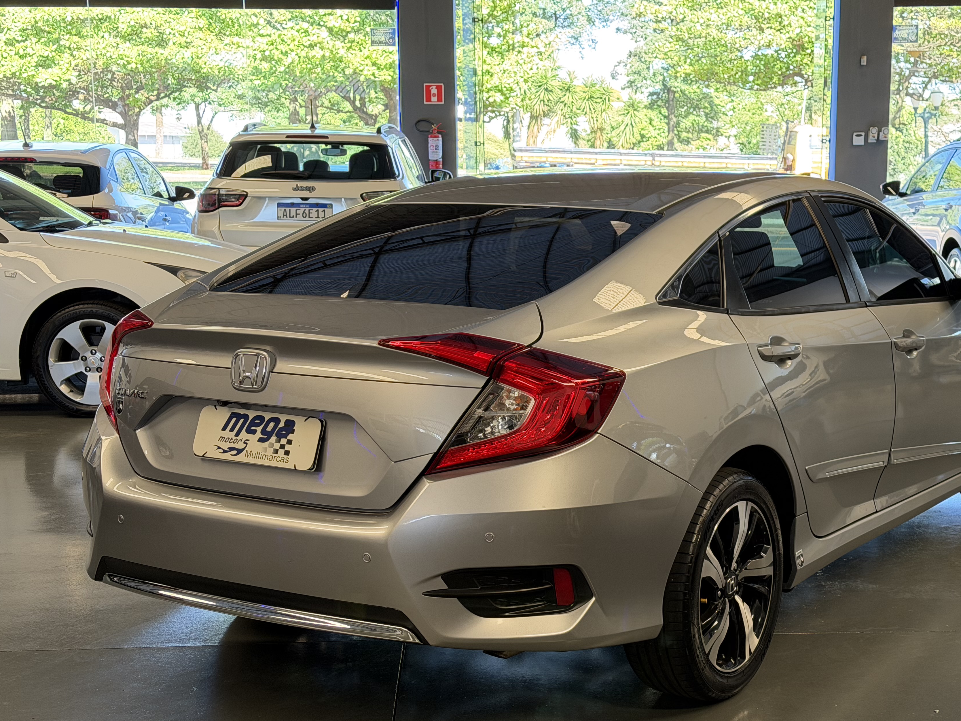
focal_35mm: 58
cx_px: 574
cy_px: 380
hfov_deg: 33.1
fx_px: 1610
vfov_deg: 25.2
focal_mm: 6.76
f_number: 1.78
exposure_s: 1/60
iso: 250
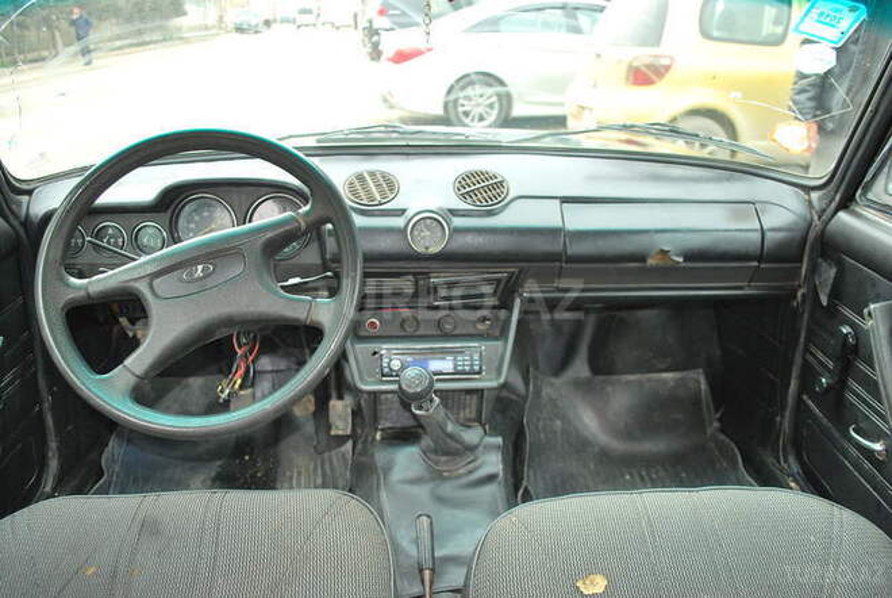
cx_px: 446
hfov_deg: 67.3
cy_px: 299
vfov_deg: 48.1
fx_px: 670
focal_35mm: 27
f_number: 3.5
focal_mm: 18
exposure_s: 1/60
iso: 200
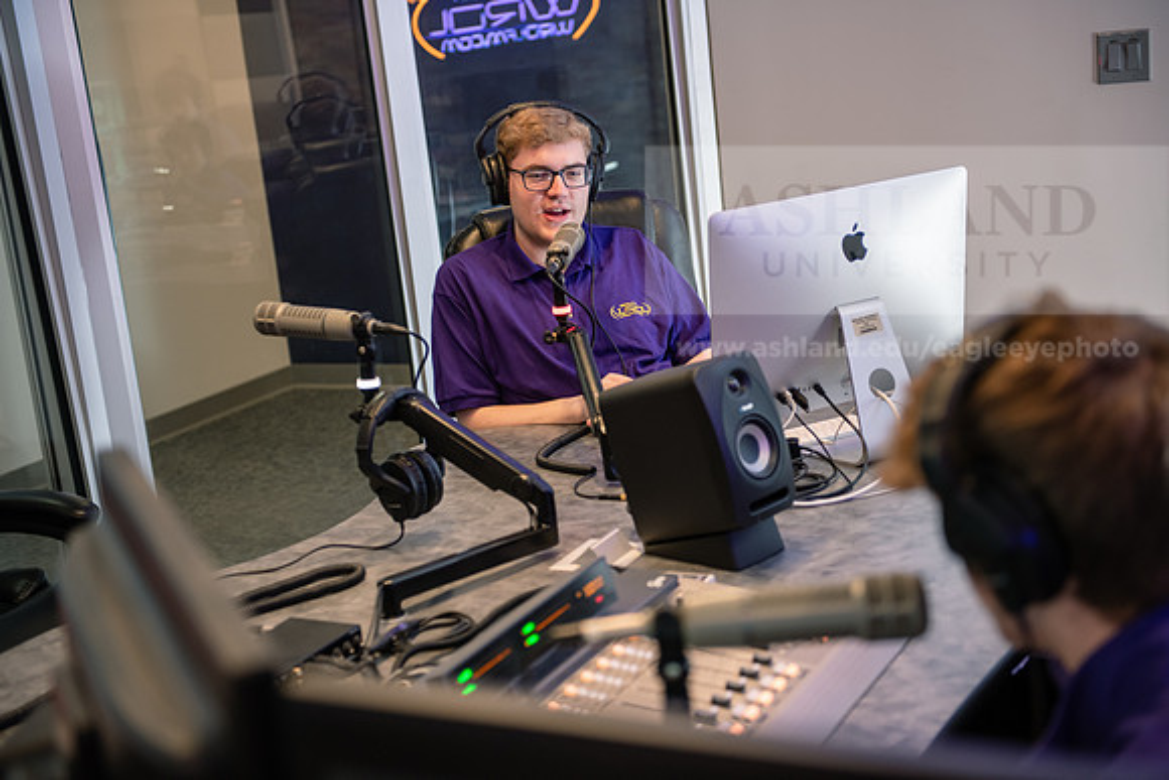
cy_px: 390
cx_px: 584
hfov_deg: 35.6
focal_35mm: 56
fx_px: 1819
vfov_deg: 24.2
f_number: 2.8
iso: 640
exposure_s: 1/60
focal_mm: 56
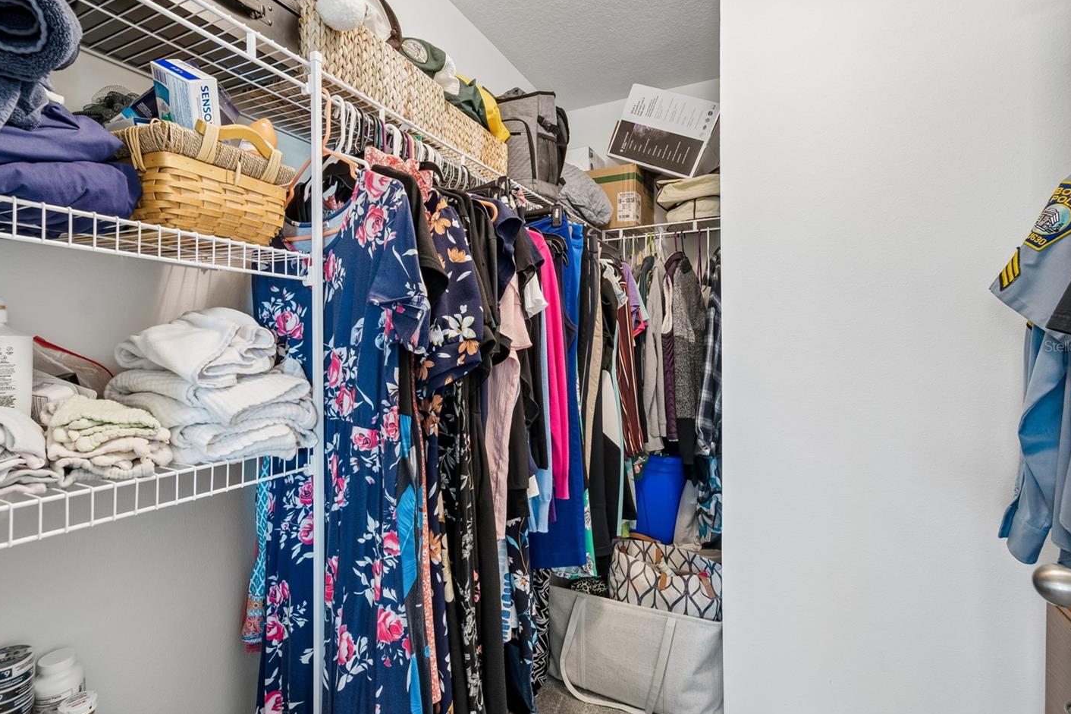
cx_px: 505
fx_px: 506
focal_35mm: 17
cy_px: 346
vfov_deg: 70.4
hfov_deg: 93.2
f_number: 7.1
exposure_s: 1
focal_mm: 10
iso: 100
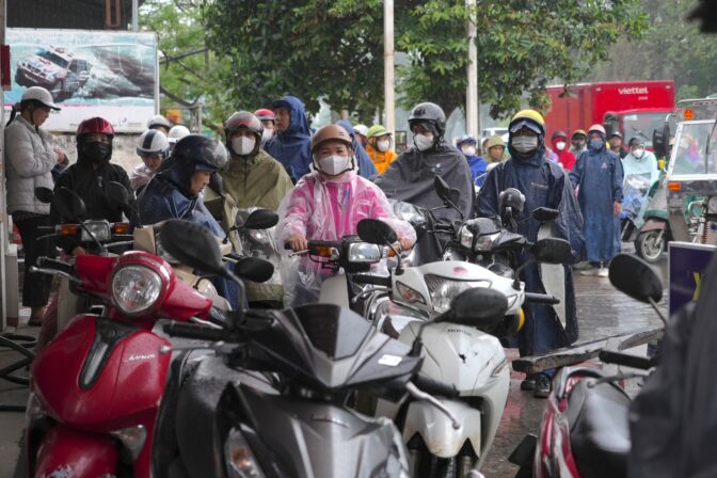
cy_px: 239
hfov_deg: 31.0
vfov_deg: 20.9
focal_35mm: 65
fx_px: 1294
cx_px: 358
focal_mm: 65
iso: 1600
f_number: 5
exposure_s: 1/250
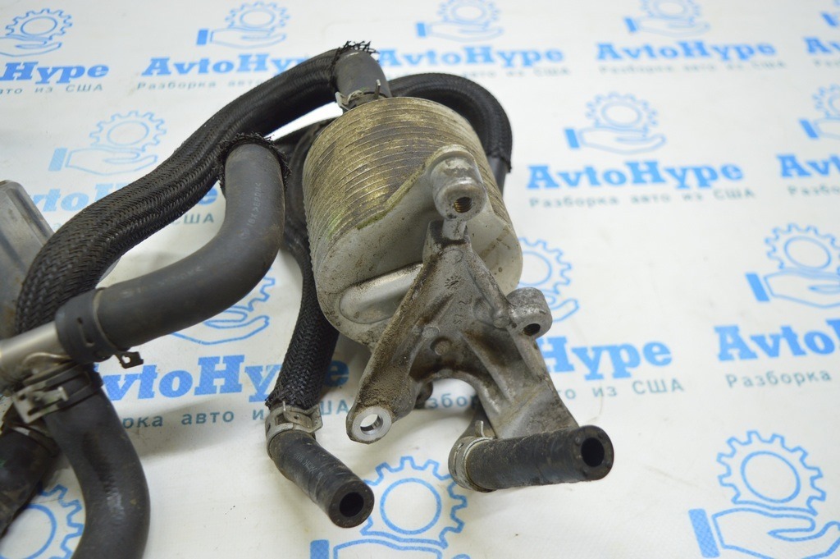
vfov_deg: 38.3
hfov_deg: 55.1
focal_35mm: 34
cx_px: 420
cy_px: 280
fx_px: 804
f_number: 3.8
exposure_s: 1/40
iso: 400
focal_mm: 23
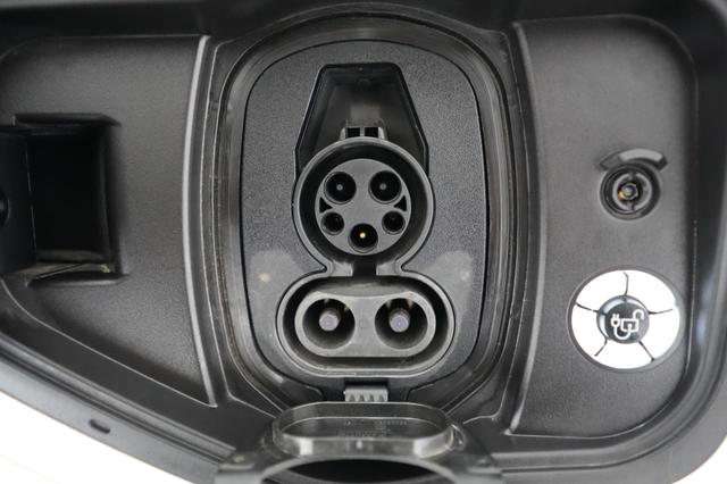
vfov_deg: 51.2
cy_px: 242
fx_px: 505
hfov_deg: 71.5
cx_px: 364
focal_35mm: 25
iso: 12800
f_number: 2.8
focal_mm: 25
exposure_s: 1/100
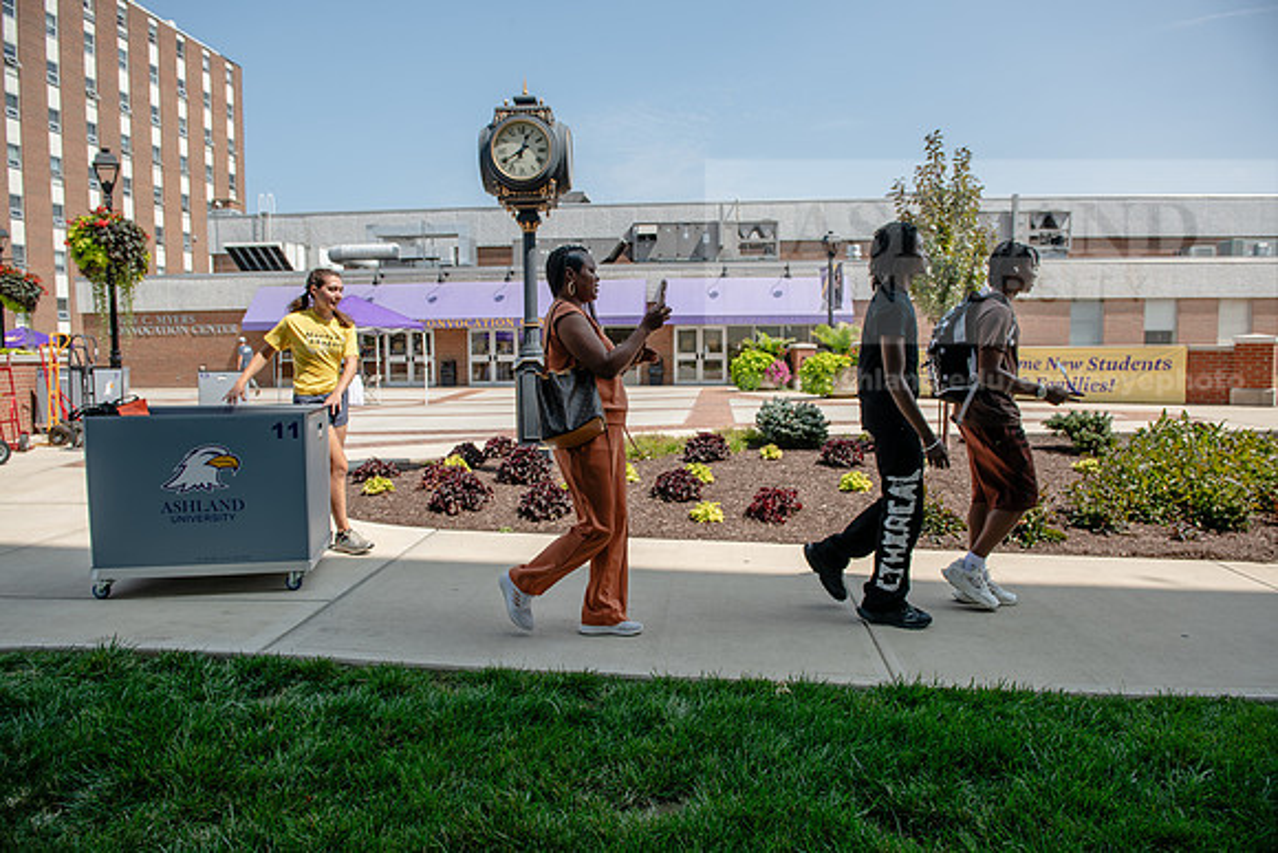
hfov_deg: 73.7
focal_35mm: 24
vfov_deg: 53.2
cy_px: 426
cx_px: 639
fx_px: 852
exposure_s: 1/500
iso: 80
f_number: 4
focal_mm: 24
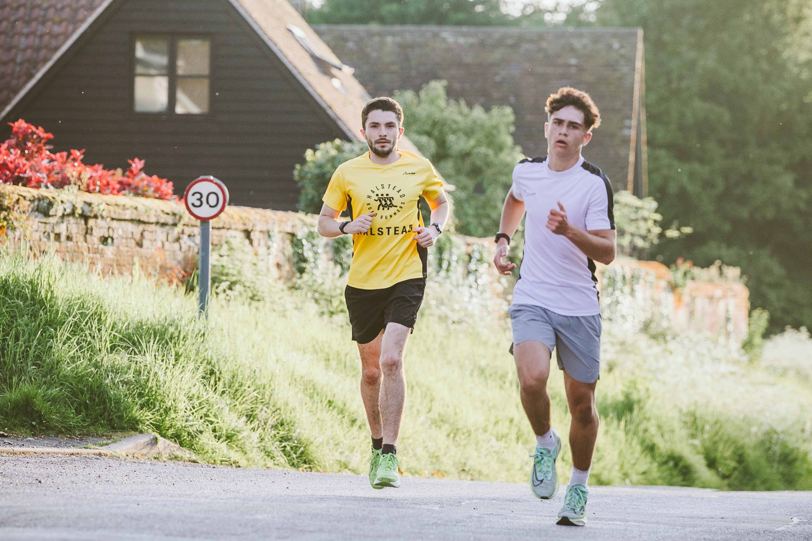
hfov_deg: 8.3
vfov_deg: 5.6
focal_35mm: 247
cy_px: 270
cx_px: 406
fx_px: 5571
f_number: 3.5
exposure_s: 1/1250
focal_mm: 165
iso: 500
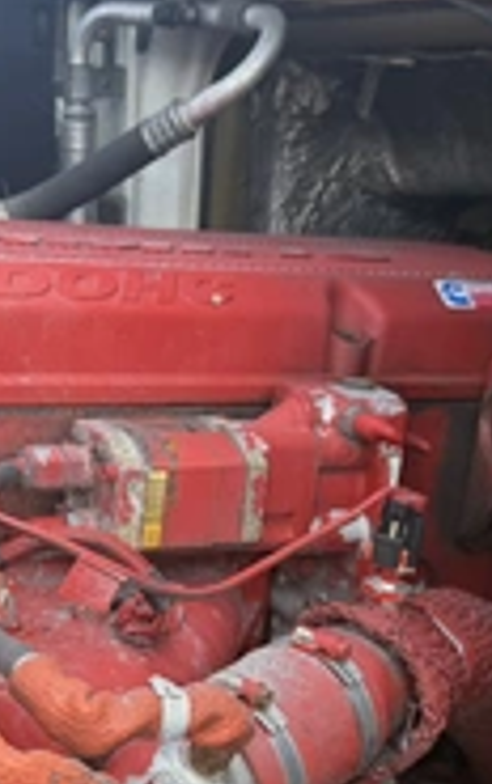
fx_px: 1177
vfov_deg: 36.5
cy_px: 525
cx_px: 110
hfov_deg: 23.3
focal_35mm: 55
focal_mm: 6.76
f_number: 1.78
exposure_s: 1/253
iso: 80
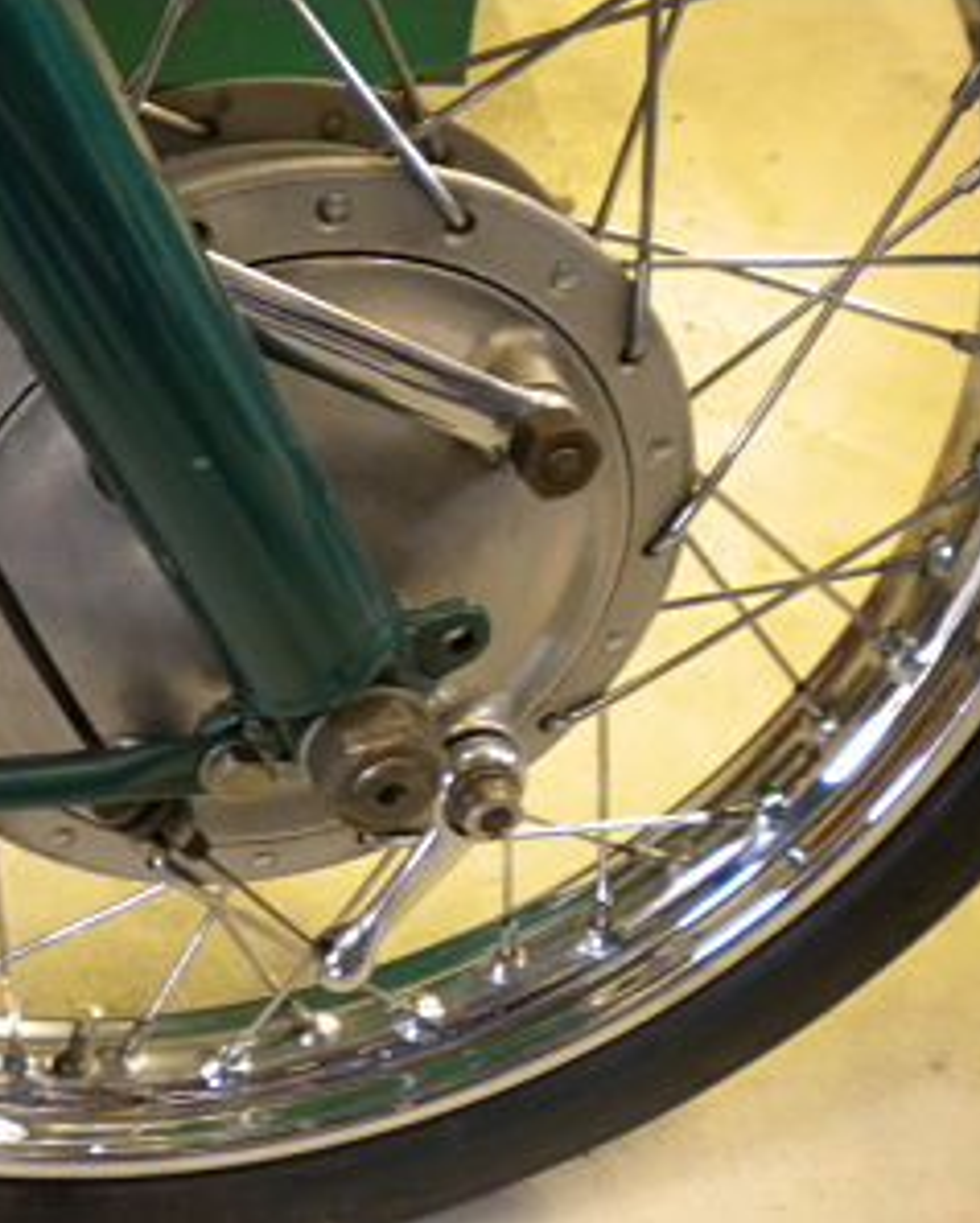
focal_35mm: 46
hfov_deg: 31.9
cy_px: 609
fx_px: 1666
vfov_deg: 40.3
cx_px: 194
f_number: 3.1
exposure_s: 1/8.8
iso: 419
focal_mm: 6.3
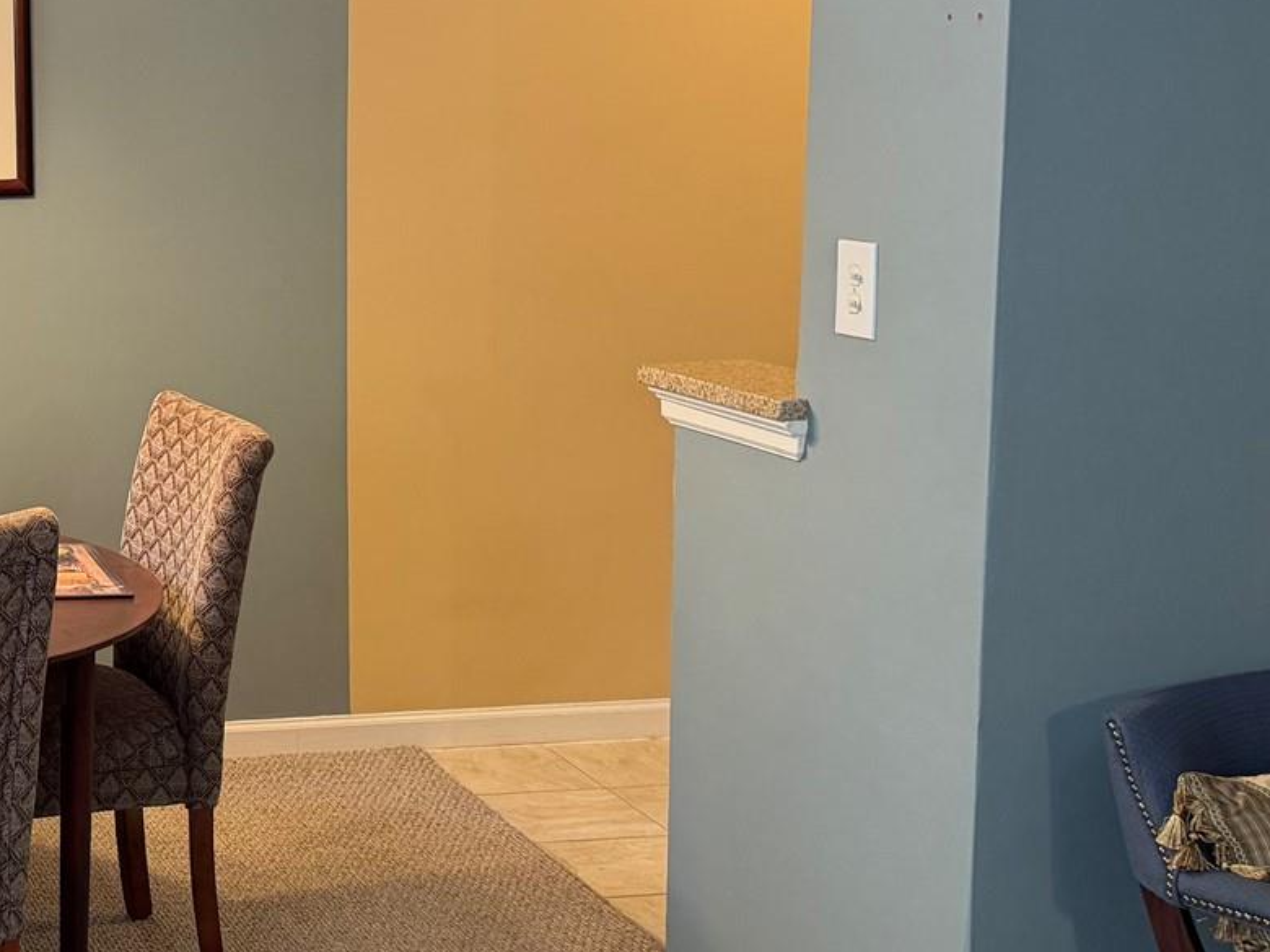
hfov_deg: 28.6
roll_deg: +0.6
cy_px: 379
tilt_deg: -7.7
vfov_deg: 23.2
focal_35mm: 63
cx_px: -33
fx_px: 2311
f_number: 1.78
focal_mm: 6.76
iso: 250
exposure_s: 1/120
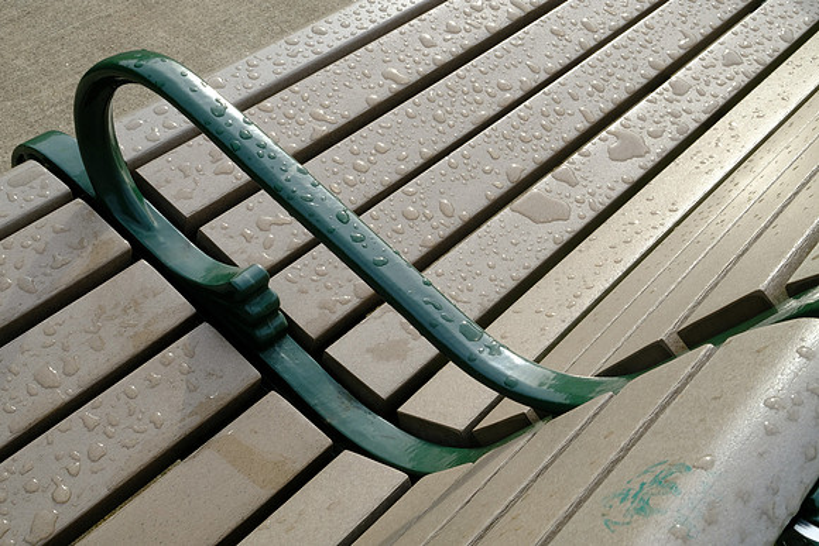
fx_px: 1024
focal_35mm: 45
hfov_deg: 43.6
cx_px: 410
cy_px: 273
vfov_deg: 29.9
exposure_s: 1/45
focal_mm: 30.2
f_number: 22
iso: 400
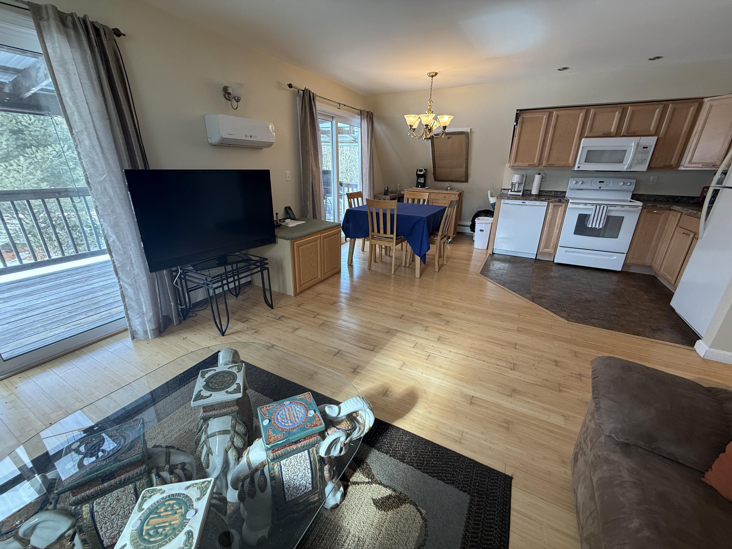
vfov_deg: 85.7
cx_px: 366
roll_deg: -0.9
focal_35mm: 14
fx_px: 296
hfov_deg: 102.1
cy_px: 274
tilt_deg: -20.6
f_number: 2.2
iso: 160
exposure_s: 1/120
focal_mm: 2.22
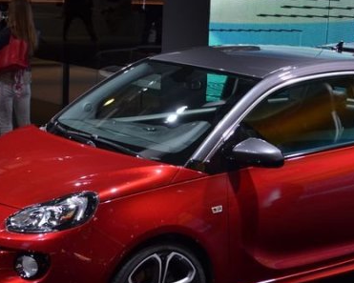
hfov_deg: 21.0
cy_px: 152
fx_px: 954
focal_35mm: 91
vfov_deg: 16.9
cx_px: 207
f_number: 5.6
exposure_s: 1/125
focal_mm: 30
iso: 400
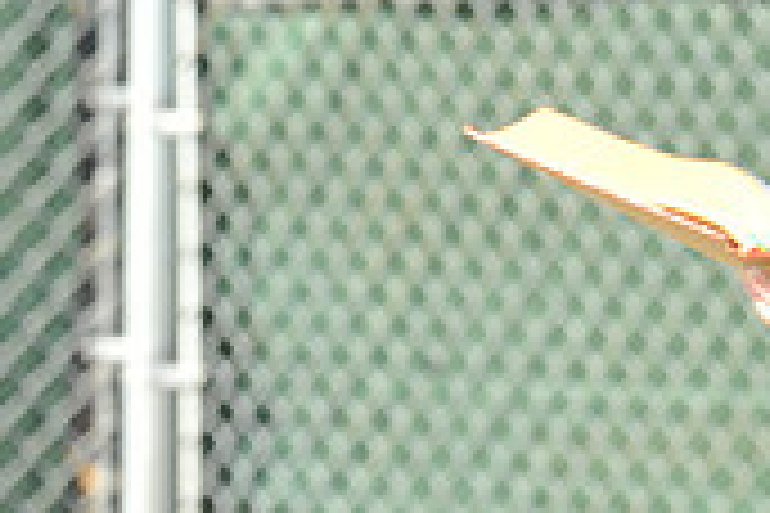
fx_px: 9068
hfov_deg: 4.8
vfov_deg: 3.2
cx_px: 1256
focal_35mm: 424
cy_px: -270
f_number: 7.1
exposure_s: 1/400
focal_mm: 125
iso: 400
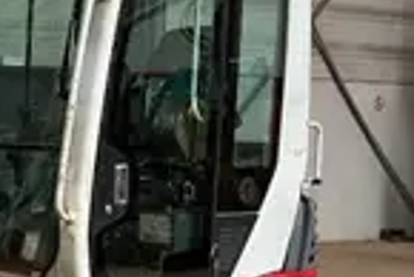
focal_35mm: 100
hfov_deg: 17.7
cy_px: 237
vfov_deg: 13.6
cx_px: -248
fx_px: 1151
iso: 64
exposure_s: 1/91
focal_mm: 3
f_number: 1.8
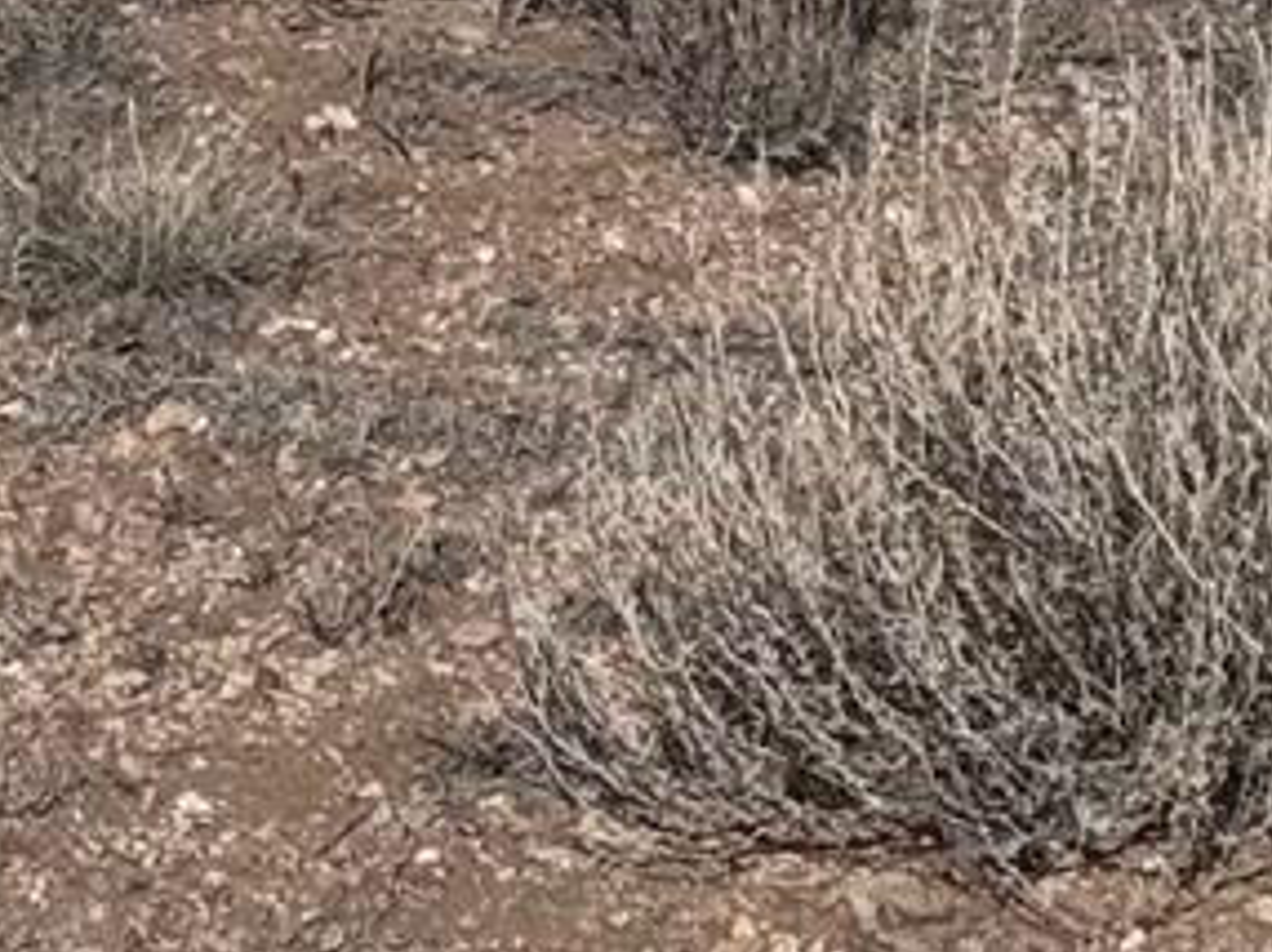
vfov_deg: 5.3
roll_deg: +0.0
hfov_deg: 7.4
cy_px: -1624
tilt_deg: -4.6
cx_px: 587
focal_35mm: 269
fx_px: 9876
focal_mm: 6.76
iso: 64
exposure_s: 1/12500
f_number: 1.78
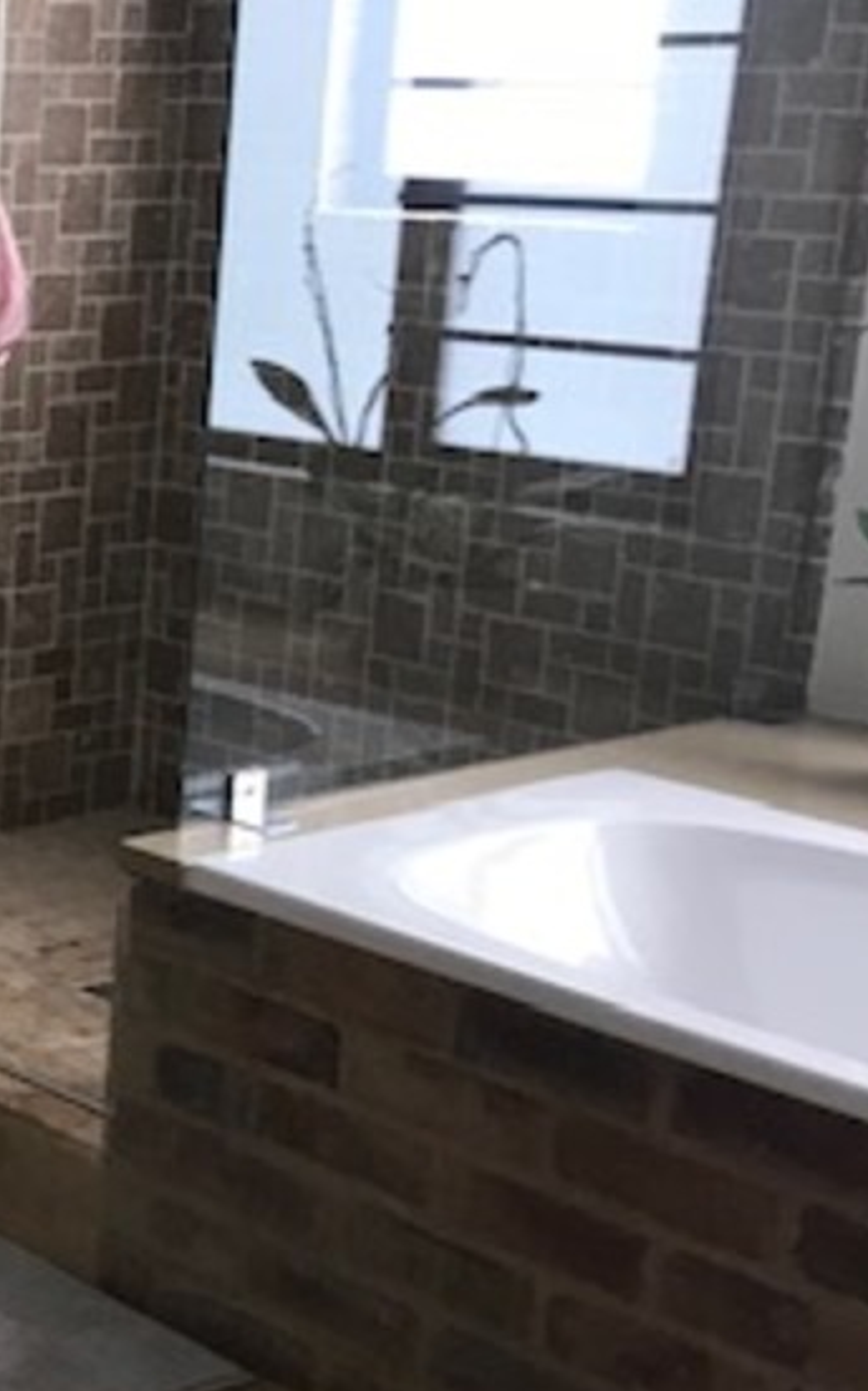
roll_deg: -0.5
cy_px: 805
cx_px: -515
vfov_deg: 29.7
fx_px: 2614
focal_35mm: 69
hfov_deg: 16.7
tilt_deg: -14.4
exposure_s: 1/24
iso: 32
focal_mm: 3.99
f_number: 1.8
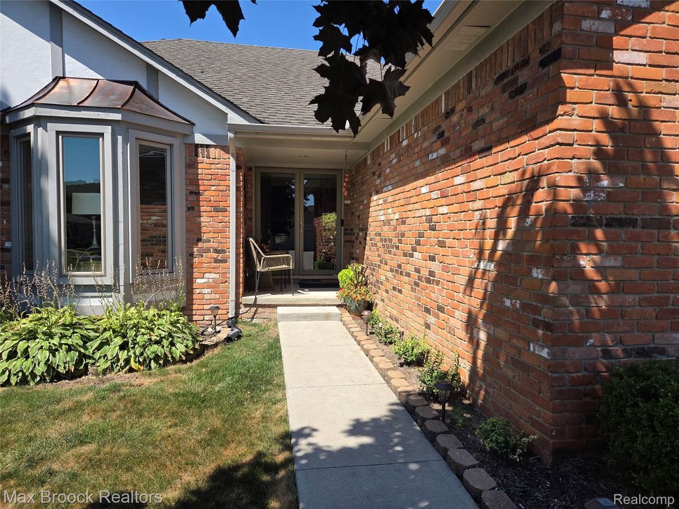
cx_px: 340
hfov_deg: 73.9
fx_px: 451
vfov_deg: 58.9
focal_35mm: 23
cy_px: 254
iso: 80
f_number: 1.8
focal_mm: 5.4
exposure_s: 1/3446
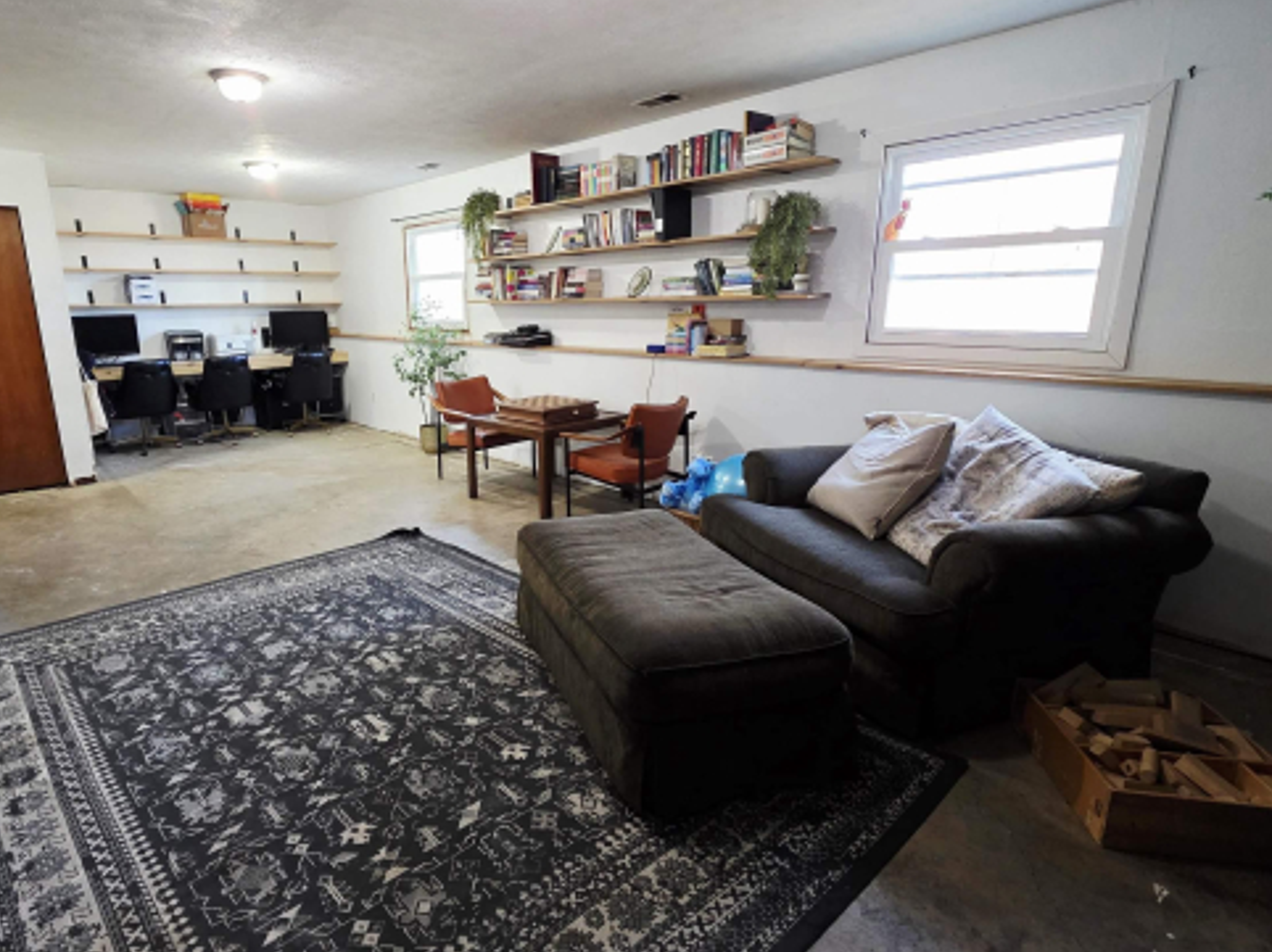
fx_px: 661
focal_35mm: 18
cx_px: 550
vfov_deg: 71.5
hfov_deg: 87.3
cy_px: 485
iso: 500
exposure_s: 1/60.2
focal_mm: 2.2
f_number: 1.9
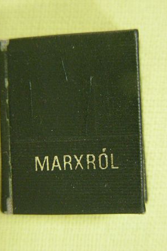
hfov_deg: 15.0
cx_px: 79
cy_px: 126
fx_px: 634
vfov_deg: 22.4
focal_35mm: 91
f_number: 3.5
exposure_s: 1/15
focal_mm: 14.6
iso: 318
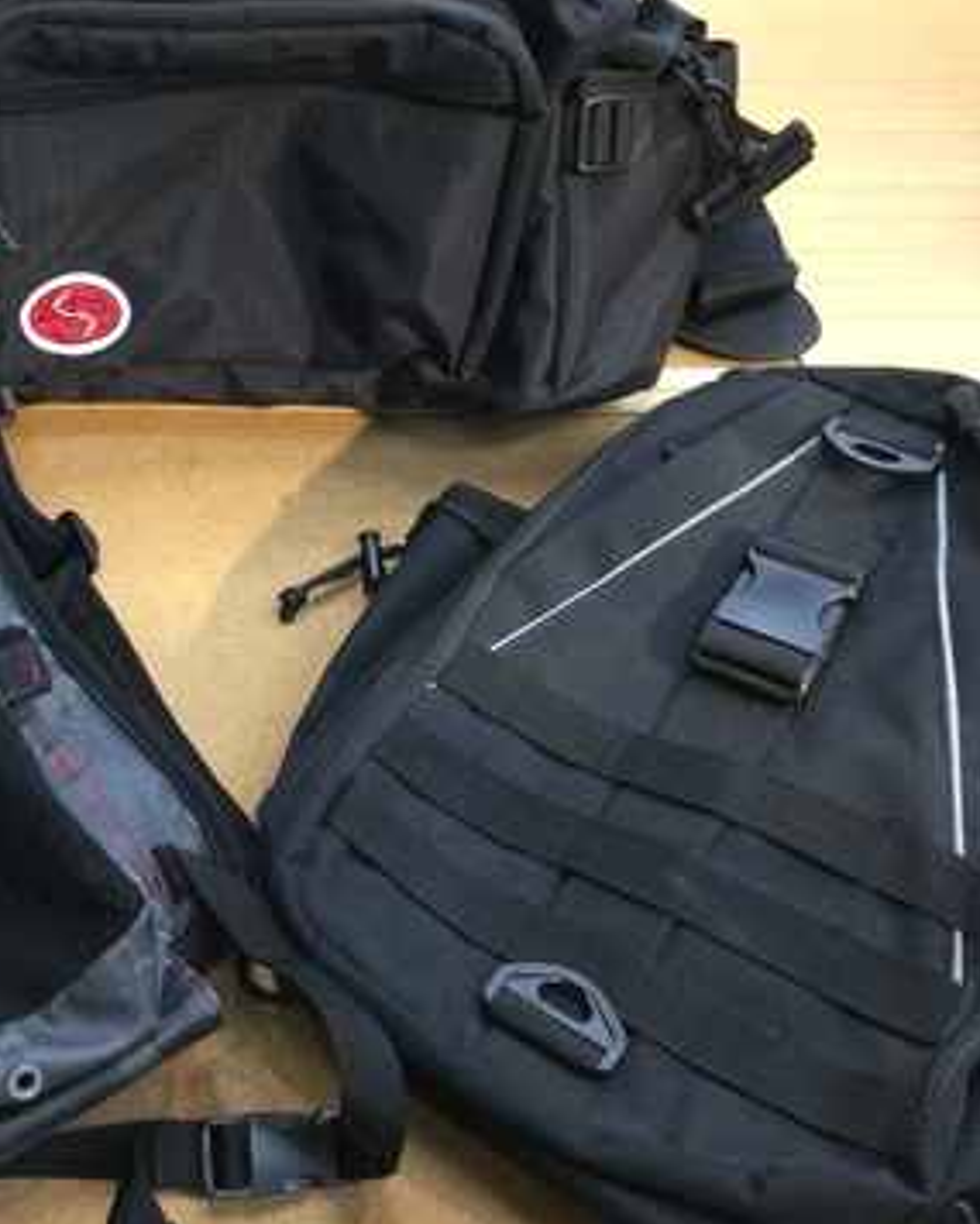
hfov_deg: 29.1
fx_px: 1848
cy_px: 578
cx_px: 203
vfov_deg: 36.6
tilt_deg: -47.3
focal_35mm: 51
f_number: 2.4
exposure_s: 1/30
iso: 100
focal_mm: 3.3
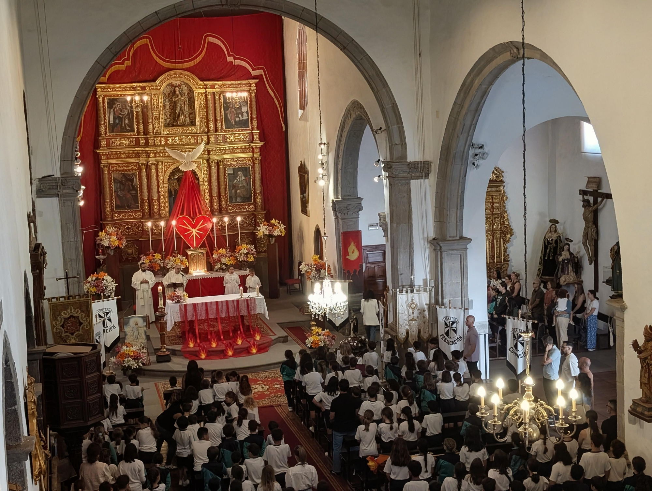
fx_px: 924
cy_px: 246
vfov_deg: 29.7
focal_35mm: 49
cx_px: 326
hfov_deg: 38.9
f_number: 1.68
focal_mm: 6.9
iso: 263
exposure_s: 1/160
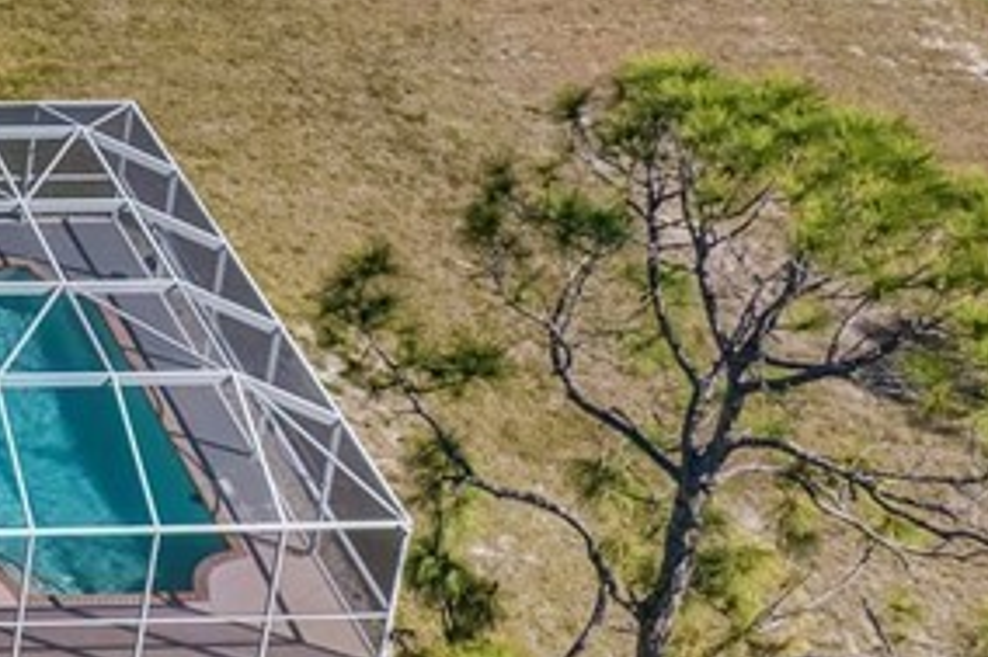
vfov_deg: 15.1
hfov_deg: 18.6
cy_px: -304
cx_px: -811
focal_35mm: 84
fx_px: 2304
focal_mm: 8.38
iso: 110
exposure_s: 1/2000
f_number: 2.8
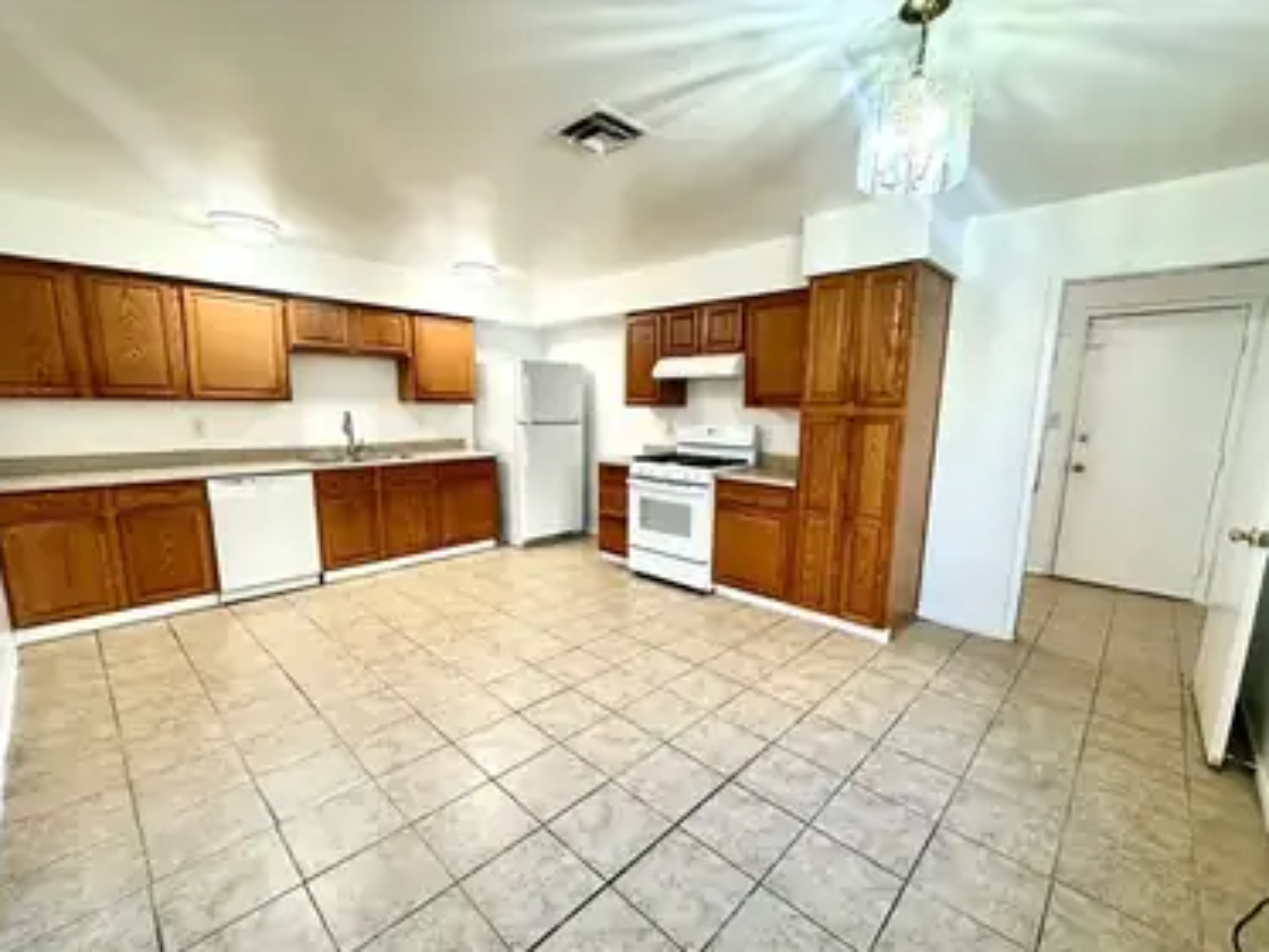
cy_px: 500
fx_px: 550
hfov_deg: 98.2
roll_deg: -0.6
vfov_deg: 81.7
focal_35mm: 15
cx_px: 636
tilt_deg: -10.4
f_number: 2.2
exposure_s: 1/120
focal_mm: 2.22
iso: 250
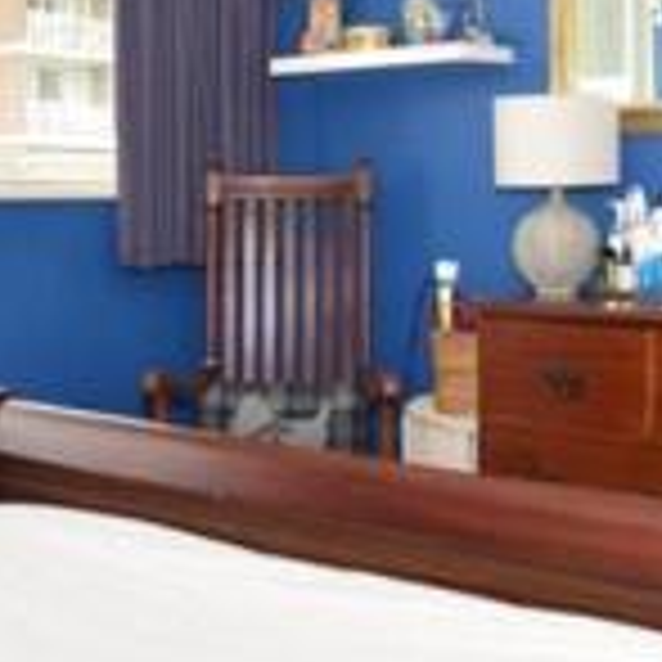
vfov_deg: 29.6
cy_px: 169
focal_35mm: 57
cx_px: 315
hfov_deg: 30.0
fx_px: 1233
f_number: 6.3
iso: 500
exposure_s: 1/80
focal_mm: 10
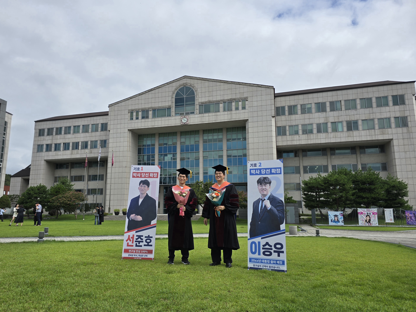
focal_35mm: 23
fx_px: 276
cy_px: 156
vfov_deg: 58.9
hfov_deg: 73.9
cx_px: 208
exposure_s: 1/1111
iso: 12
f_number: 1.7
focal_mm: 6.3
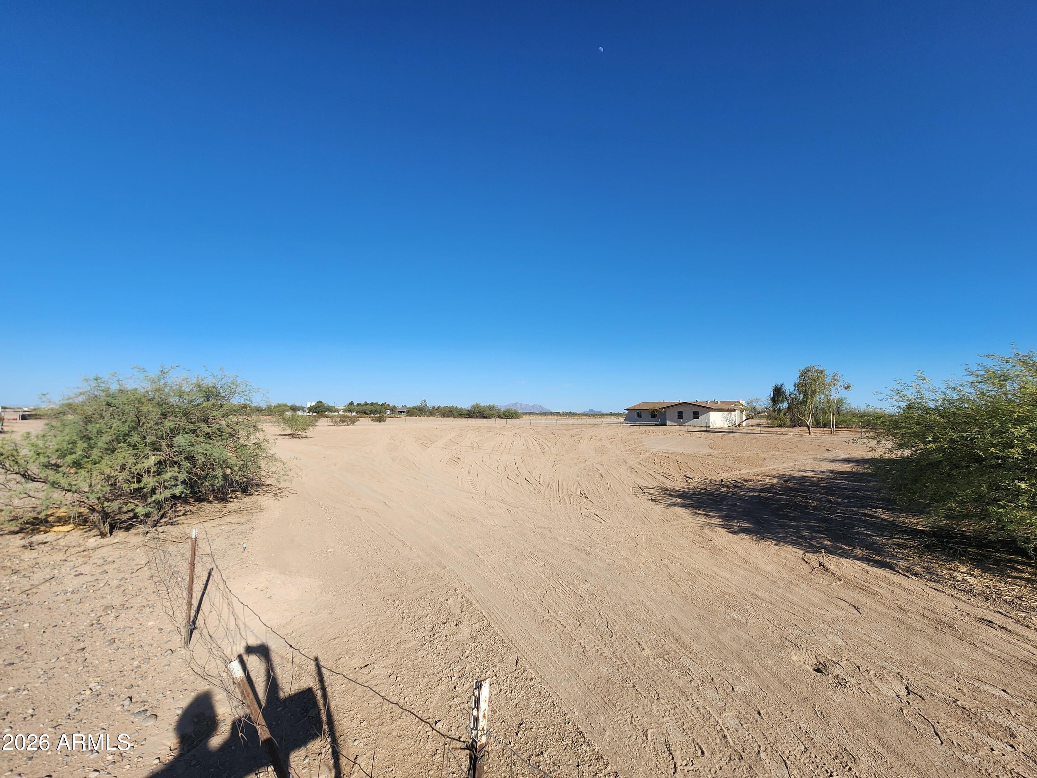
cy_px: 389
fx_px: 389
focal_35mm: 13
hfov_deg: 106.2
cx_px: 518
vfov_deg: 89.9
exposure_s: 1/2490
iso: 50
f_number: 2.2
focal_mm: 2.2
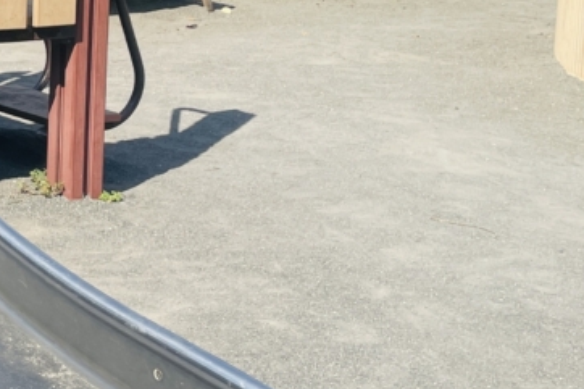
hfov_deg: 18.5
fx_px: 1557
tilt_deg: -7.4
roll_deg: -0.6
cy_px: 19
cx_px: -327
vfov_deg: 14.1
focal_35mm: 96
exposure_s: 1/2959
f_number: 1.6
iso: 32
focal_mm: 4.2
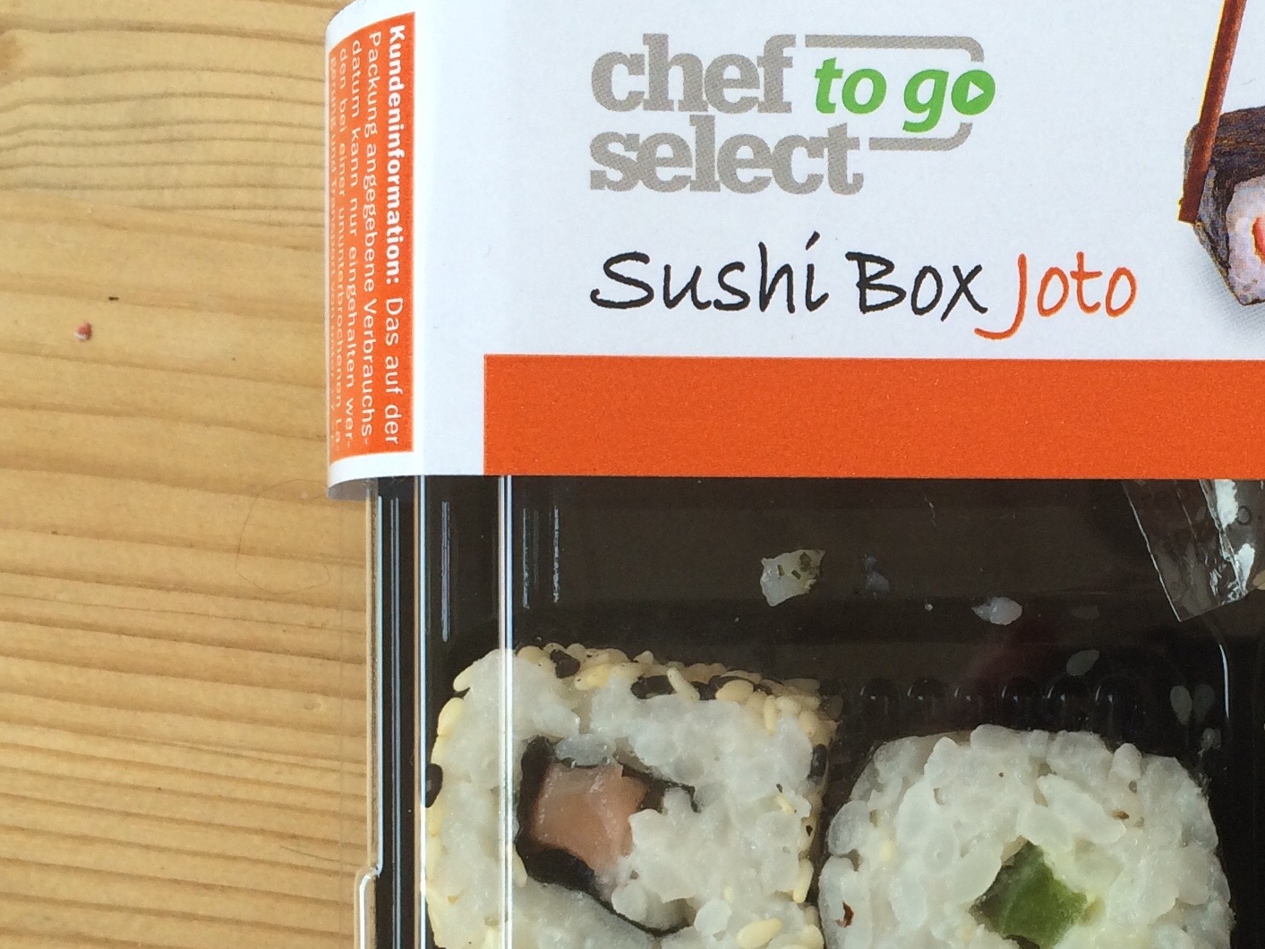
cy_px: 635
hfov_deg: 27.8
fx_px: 2449
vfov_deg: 21.8
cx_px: 1171
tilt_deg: -87.2
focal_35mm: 67
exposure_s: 1/120
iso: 40
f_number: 2.2
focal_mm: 4.15
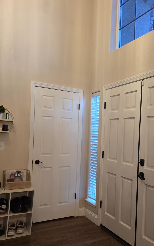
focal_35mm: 33
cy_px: 137
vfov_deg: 58.0
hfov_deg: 37.8
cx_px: 105
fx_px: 221
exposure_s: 1/120
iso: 320
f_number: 1.7
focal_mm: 6.25
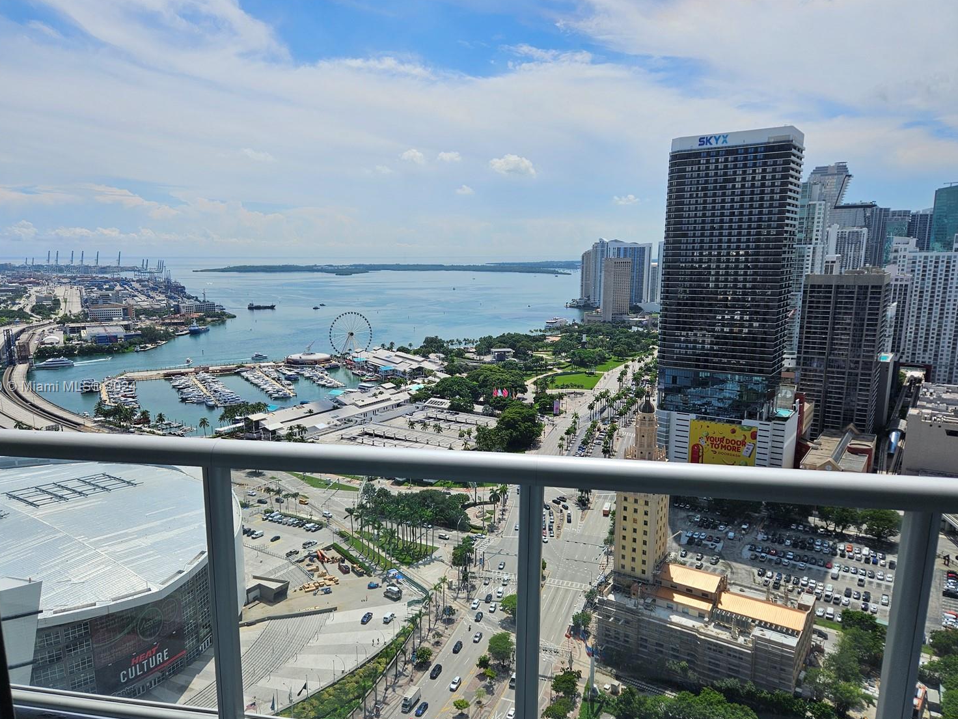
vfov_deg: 54.8
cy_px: 388
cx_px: 449
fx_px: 692
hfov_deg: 69.3
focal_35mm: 25
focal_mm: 5.4
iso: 25
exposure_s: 1/4120
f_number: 1.8
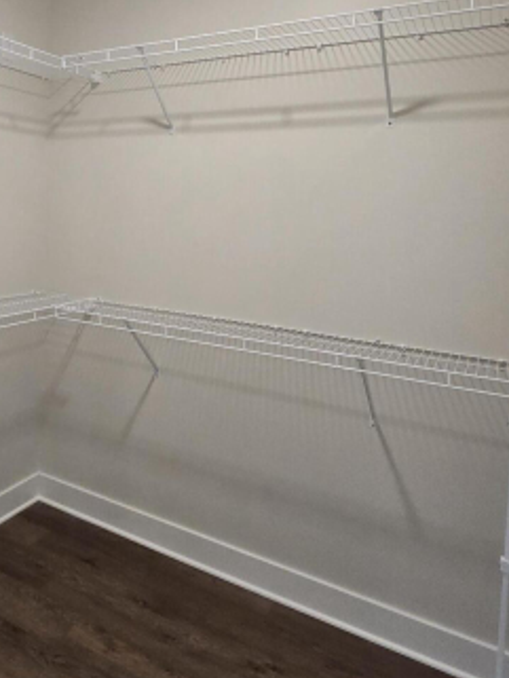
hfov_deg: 48.5
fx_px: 529
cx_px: 101
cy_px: 242
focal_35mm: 27
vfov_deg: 64.1
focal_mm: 2.2
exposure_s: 1/60
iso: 200
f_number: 2.2
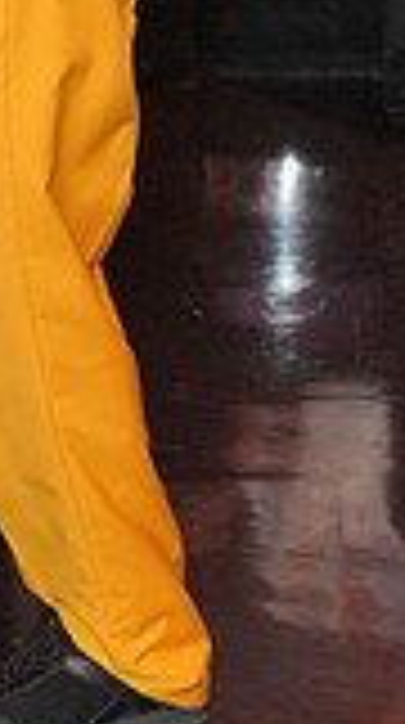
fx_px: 3990
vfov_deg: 10.1
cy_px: -247
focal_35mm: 208
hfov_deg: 5.8
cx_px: -74
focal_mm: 55
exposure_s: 1/200
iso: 4000
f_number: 4
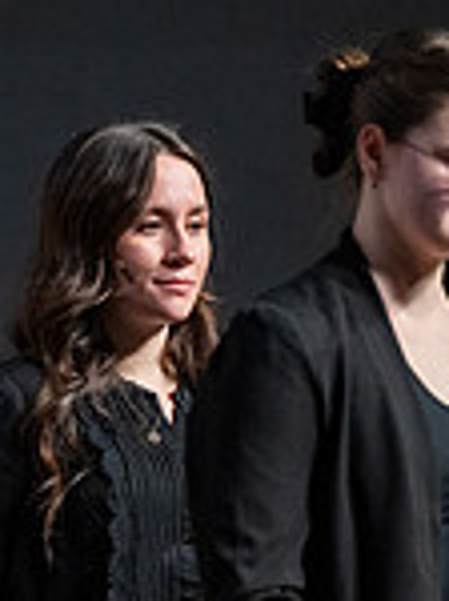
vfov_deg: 2.7
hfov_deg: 2.0
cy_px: 579
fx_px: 12904
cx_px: 96
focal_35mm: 744
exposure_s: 1/400
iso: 1600
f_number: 2.8
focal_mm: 200
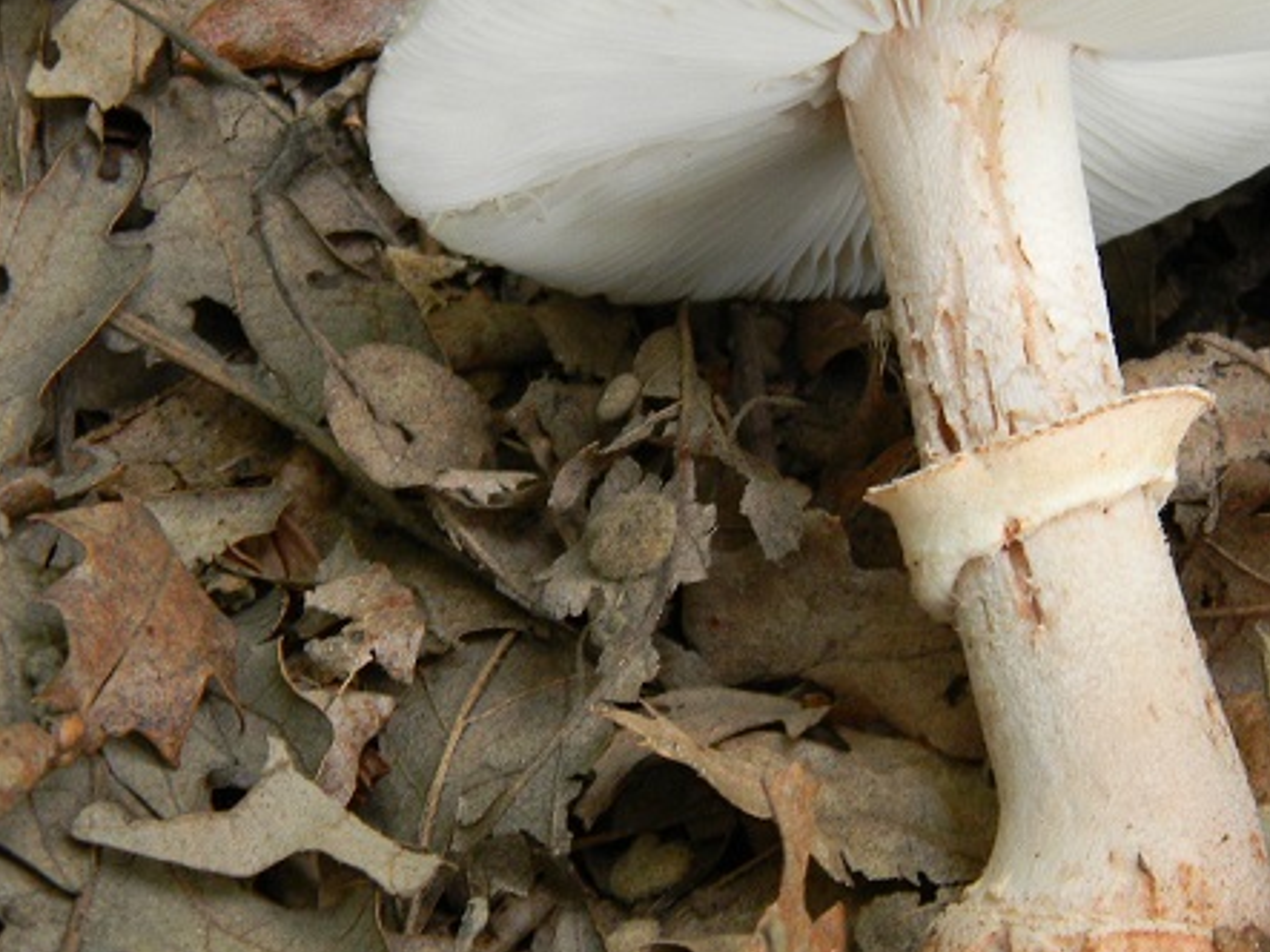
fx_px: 4438
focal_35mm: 121
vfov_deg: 12.2
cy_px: 528
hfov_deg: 16.2
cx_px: 1041
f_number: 4.3
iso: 128
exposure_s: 1/30
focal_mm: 12.2
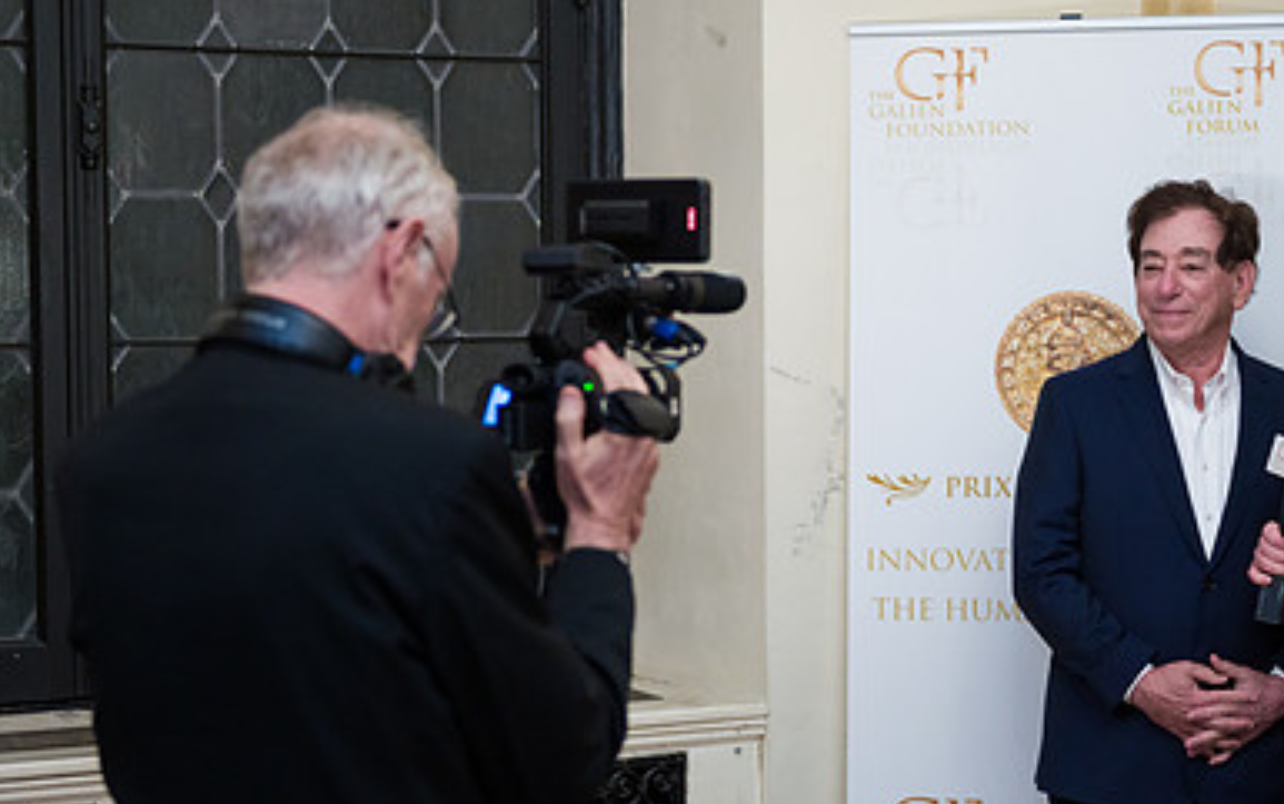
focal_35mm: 77
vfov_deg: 17.0
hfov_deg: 26.8
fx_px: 2696
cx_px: 752
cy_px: 414
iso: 1600
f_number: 3.2
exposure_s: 1/200
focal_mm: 50
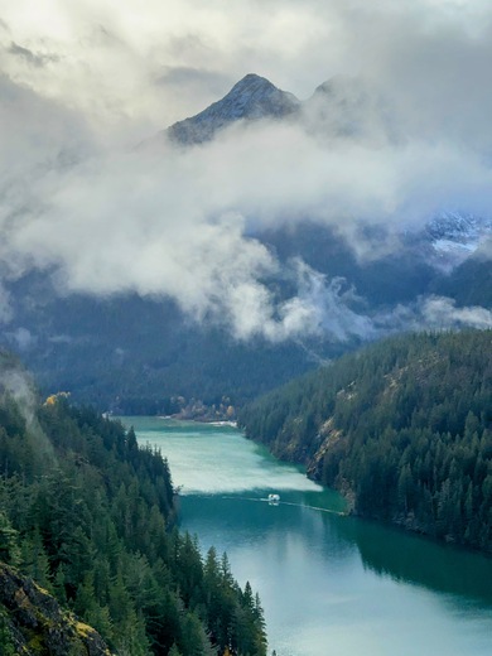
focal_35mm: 48
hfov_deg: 30.3
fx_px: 910
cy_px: 328
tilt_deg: +0.7
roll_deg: +0.8
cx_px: 246
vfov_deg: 39.7
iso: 64
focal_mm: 6.76
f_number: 1.78
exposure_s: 1/4608
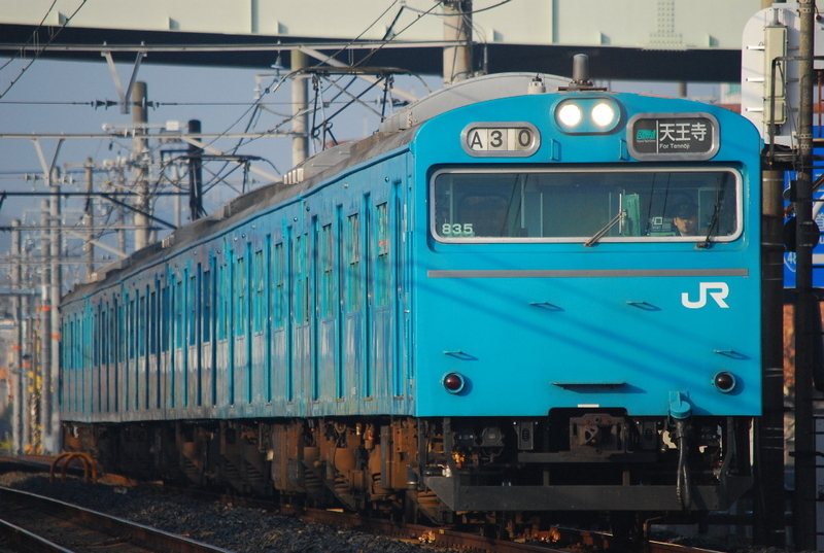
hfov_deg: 4.6
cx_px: 412
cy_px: 276
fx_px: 10321
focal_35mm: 450
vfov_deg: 3.1
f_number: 5.6
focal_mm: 300
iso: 450
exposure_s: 1/1000
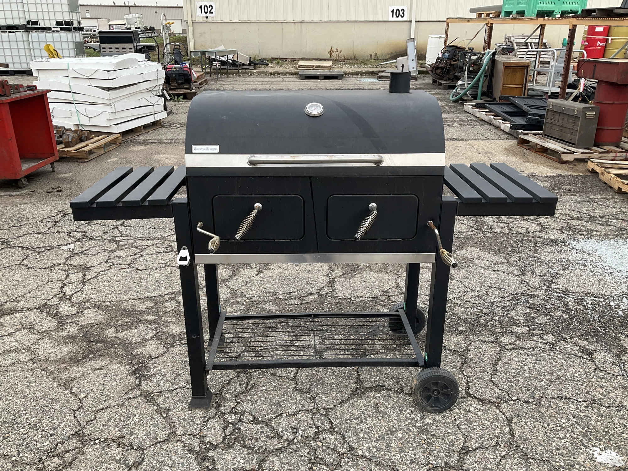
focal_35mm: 29
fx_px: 526
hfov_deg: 61.7
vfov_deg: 48.2
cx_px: 314
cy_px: 236
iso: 25
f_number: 1.8
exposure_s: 1/122
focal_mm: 3
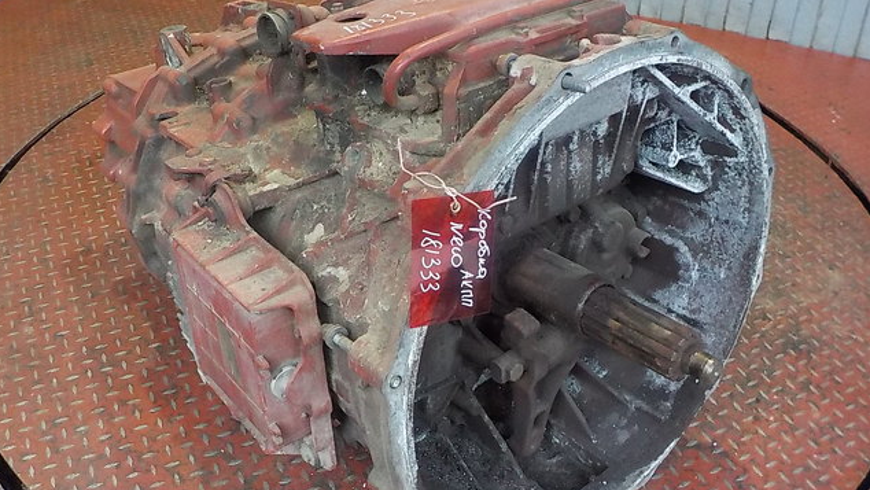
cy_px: 262
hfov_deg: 59.5
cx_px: 434
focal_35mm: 33
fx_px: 761
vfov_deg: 35.6
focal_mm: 4.1
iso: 800
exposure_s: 1/60
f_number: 3.3
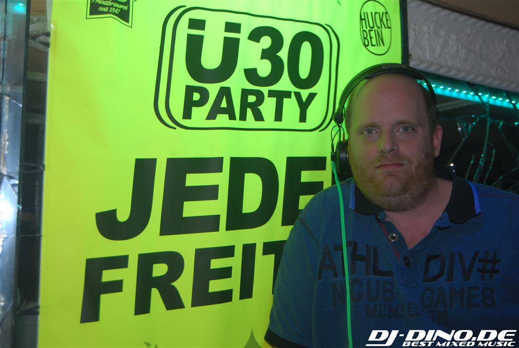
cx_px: 260
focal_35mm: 51
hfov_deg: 38.8
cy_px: 174
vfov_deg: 26.6
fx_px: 737
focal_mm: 34
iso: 400
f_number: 5.6
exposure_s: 1/8
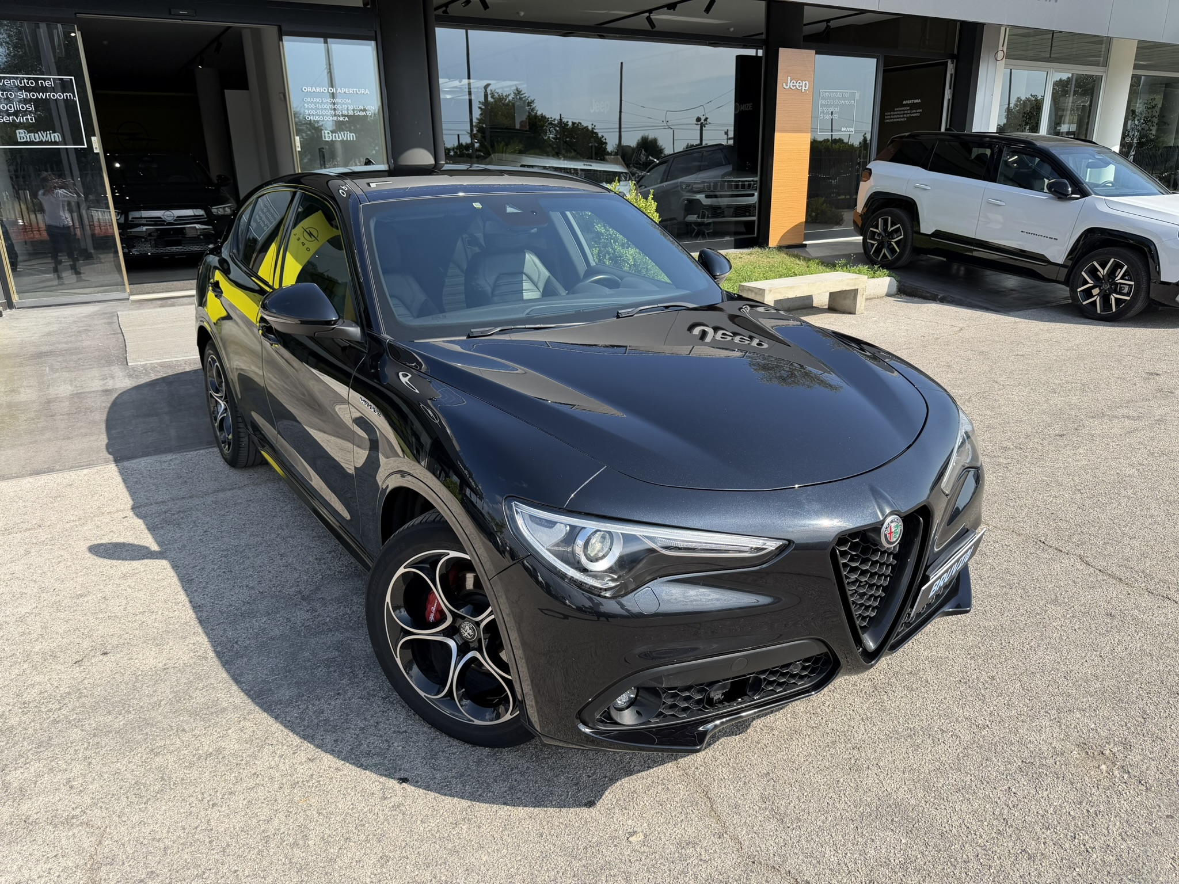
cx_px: 590
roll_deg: +1.0
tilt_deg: -19.2
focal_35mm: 24
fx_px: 817
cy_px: 442
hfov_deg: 71.6
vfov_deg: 56.8
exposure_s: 1/2445
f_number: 1.78
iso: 80
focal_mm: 6.76
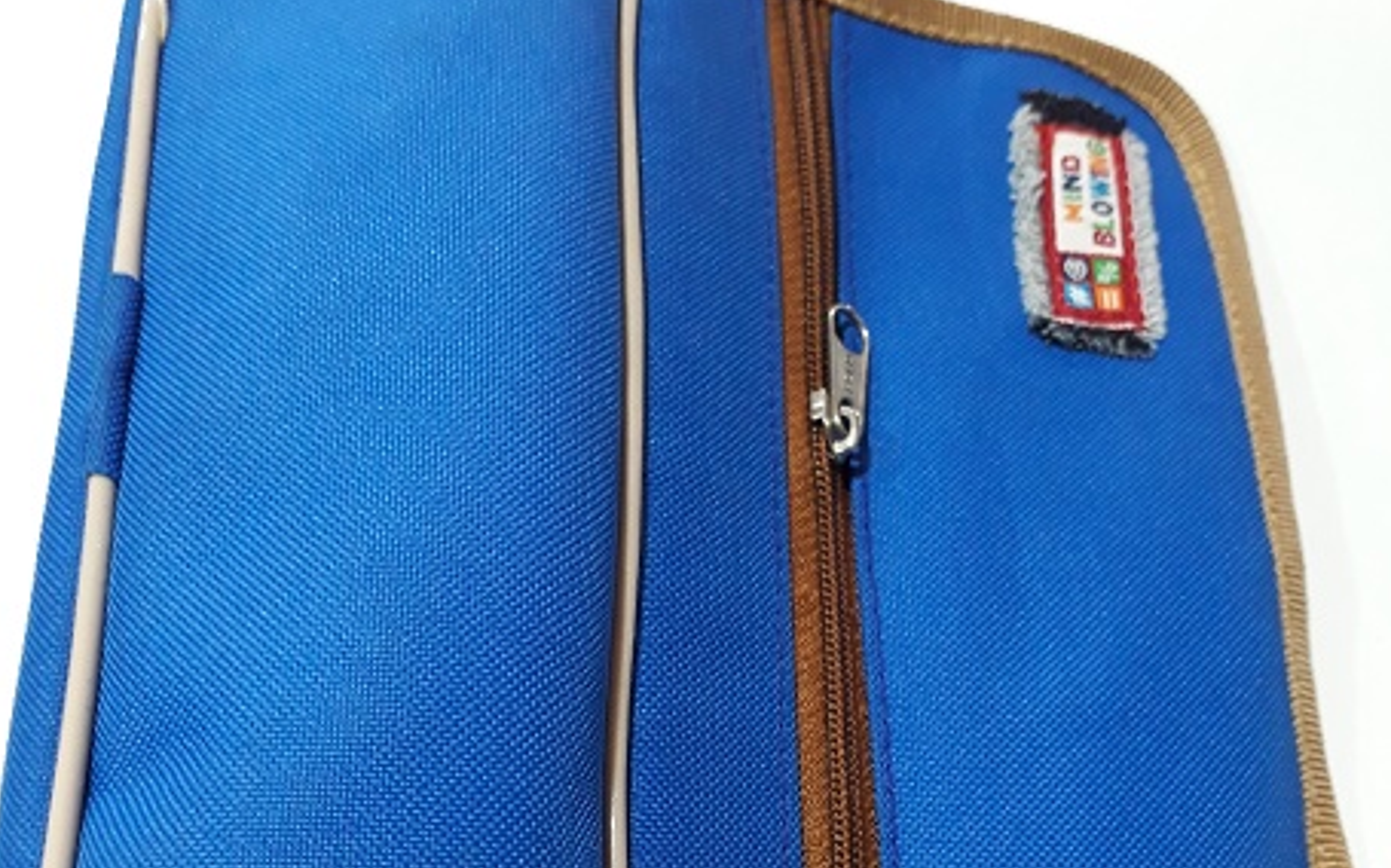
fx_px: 1478
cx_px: 692
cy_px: 669
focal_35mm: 39
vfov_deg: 32.0
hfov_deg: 50.4
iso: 200
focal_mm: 3.6
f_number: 1.9
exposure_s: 1/25
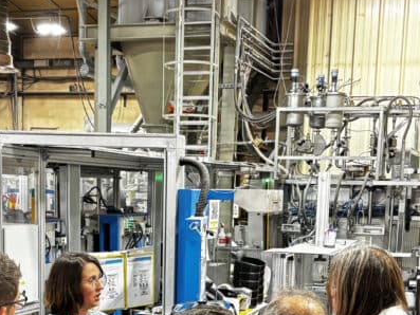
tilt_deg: -9.4
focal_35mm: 67
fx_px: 813
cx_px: 167
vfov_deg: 21.2
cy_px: 309
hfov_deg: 28.9
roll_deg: -1.2
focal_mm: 5.96
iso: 400
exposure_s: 1/33
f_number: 1.6
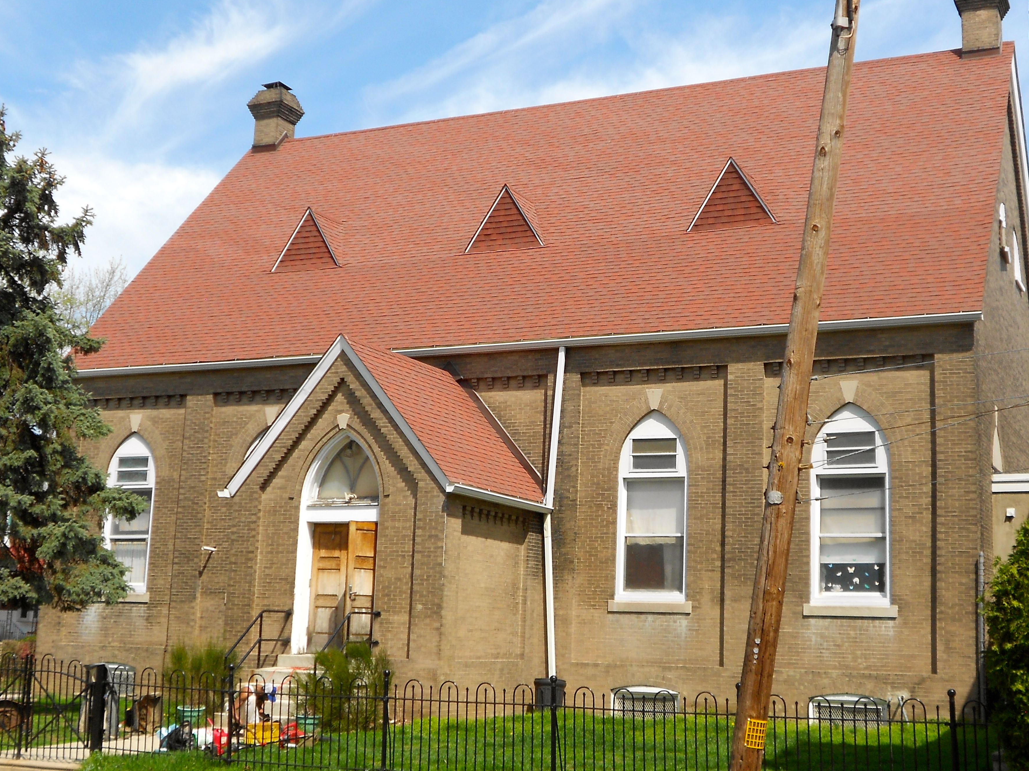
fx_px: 1278
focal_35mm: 43
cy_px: 395
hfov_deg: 43.8
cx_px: 541
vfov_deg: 33.6
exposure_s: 1/500
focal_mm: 6.7
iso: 80
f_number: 3.9
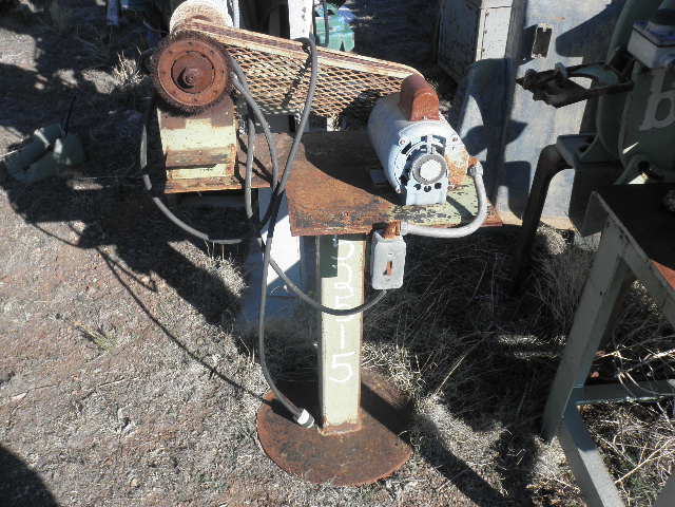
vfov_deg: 40.7
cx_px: 338
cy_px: 254
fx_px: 682
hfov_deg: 52.6
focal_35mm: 35
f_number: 9.1
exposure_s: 1/80
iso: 64
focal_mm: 6.1
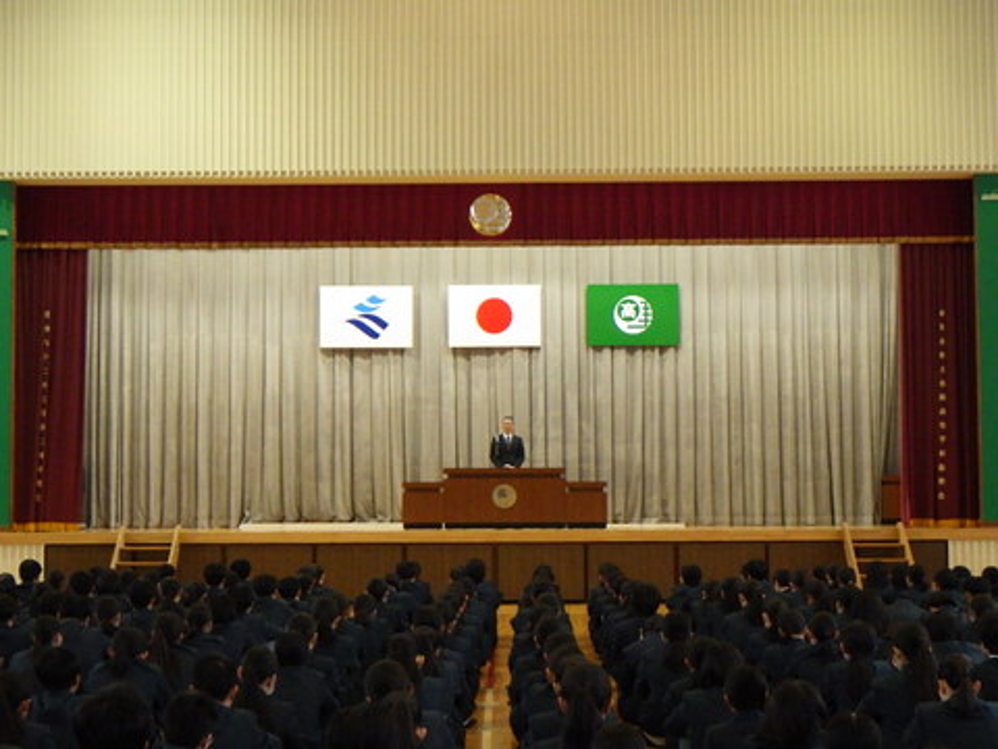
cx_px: 499
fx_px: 1787
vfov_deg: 23.7
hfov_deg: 31.2
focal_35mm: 62
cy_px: 374
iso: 1000
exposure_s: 1/60
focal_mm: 11.1
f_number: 4.6
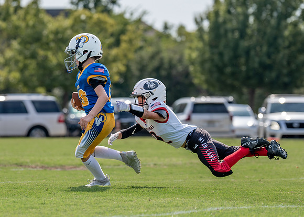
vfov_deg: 5.8
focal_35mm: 250
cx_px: 98
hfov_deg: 8.1
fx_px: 2154
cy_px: 106
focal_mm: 134
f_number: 2.8
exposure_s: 1/2000
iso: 100
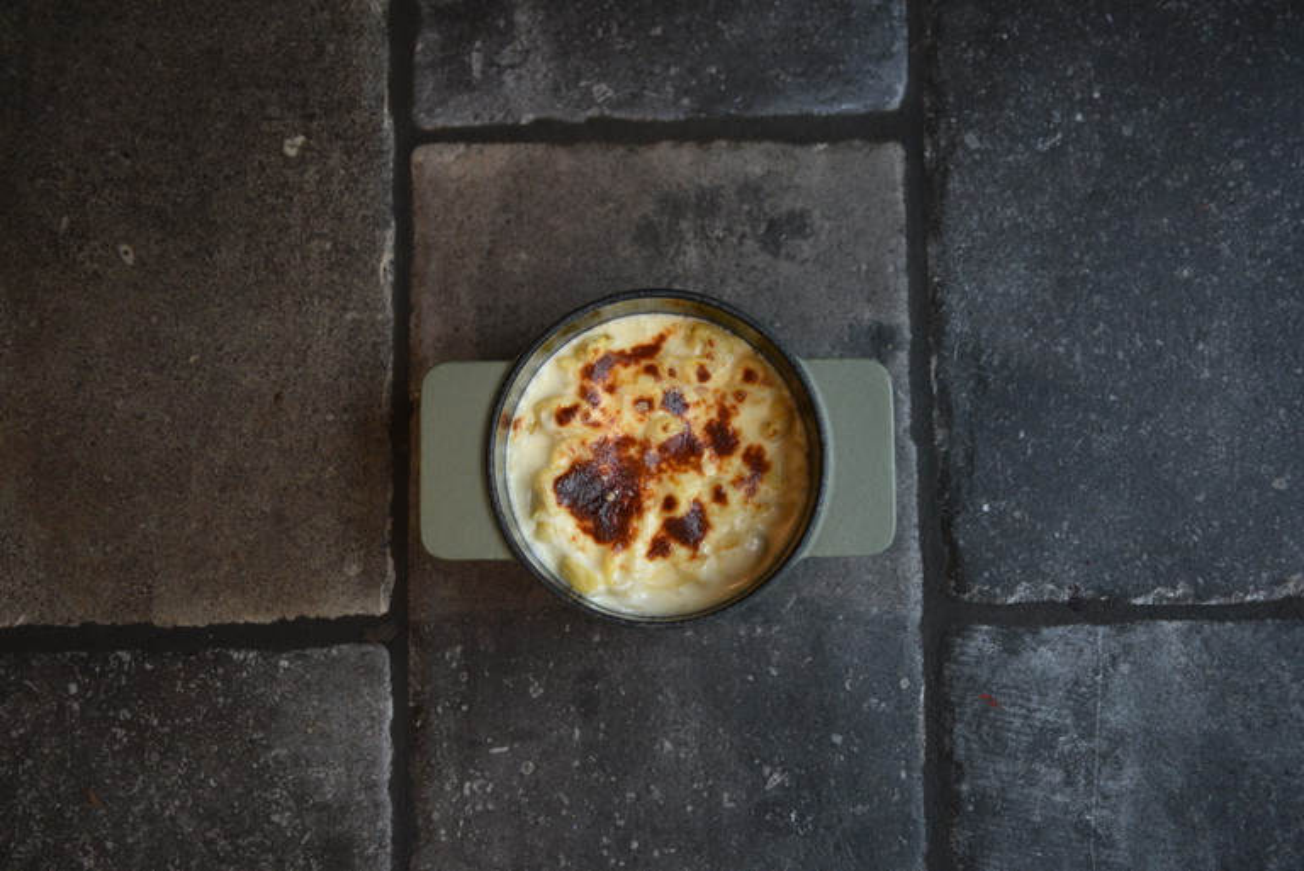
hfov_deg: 41.1
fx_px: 1740
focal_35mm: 48
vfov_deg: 28.1
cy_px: 436
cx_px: 652
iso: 1600
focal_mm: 48
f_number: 2.8
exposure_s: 1/640
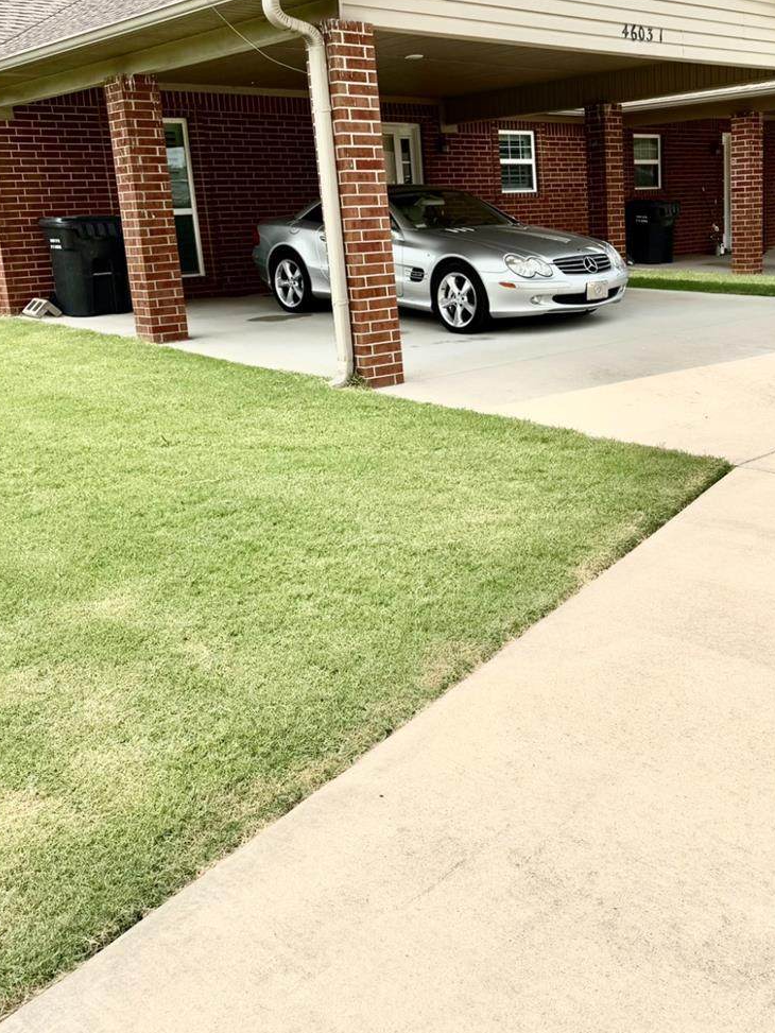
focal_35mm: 37
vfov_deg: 50.0
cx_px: 585
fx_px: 1104
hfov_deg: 37.7
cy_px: 444
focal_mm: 6.76
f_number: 1.78
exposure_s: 1/7353
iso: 80
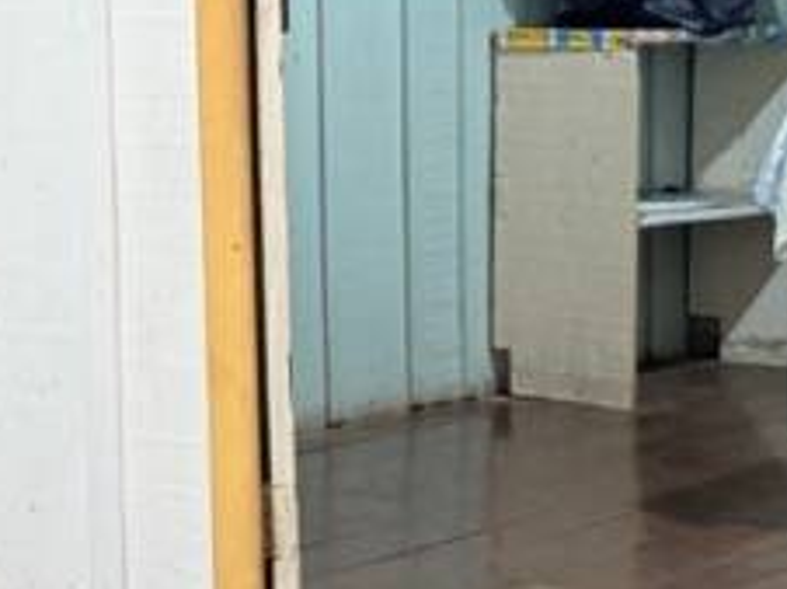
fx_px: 3089
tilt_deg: -1.5
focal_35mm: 136
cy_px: 10
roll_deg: +0.0
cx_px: -494
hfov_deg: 13.4
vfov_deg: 10.8
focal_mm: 6.76
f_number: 1.78
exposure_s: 1/60
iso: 250
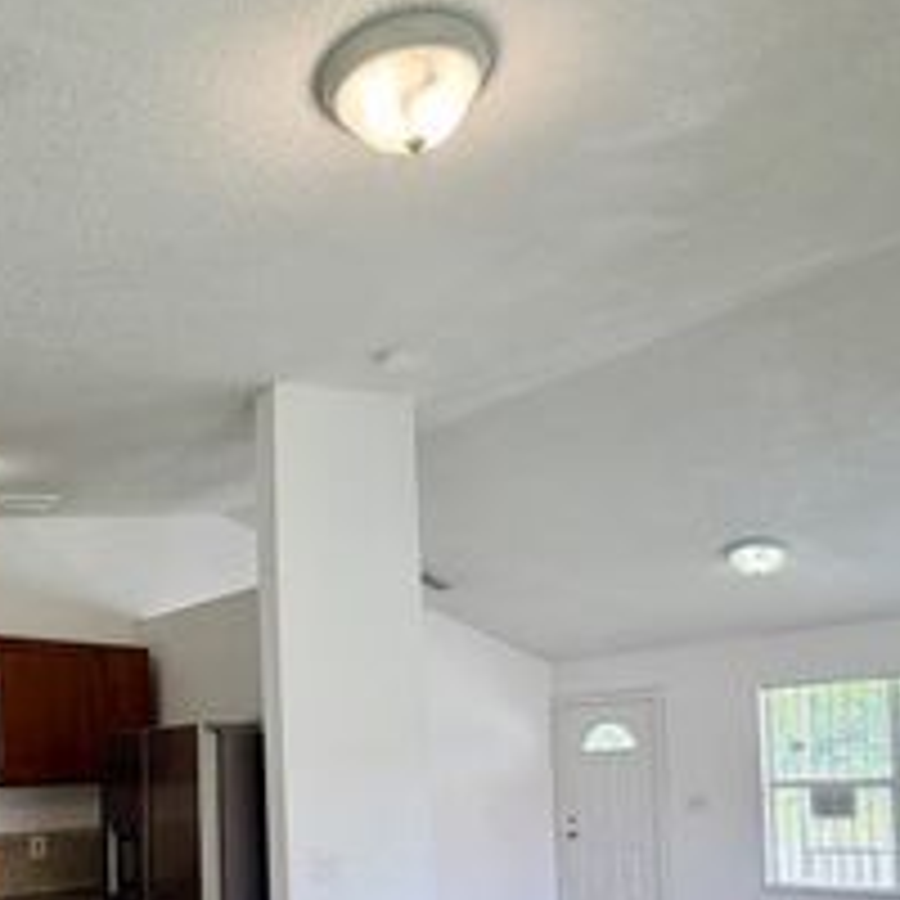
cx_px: 410
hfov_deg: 52.5
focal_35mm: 31
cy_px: 749
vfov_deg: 48.8
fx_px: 912
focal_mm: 2.22
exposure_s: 1/120
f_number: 2.2
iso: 125
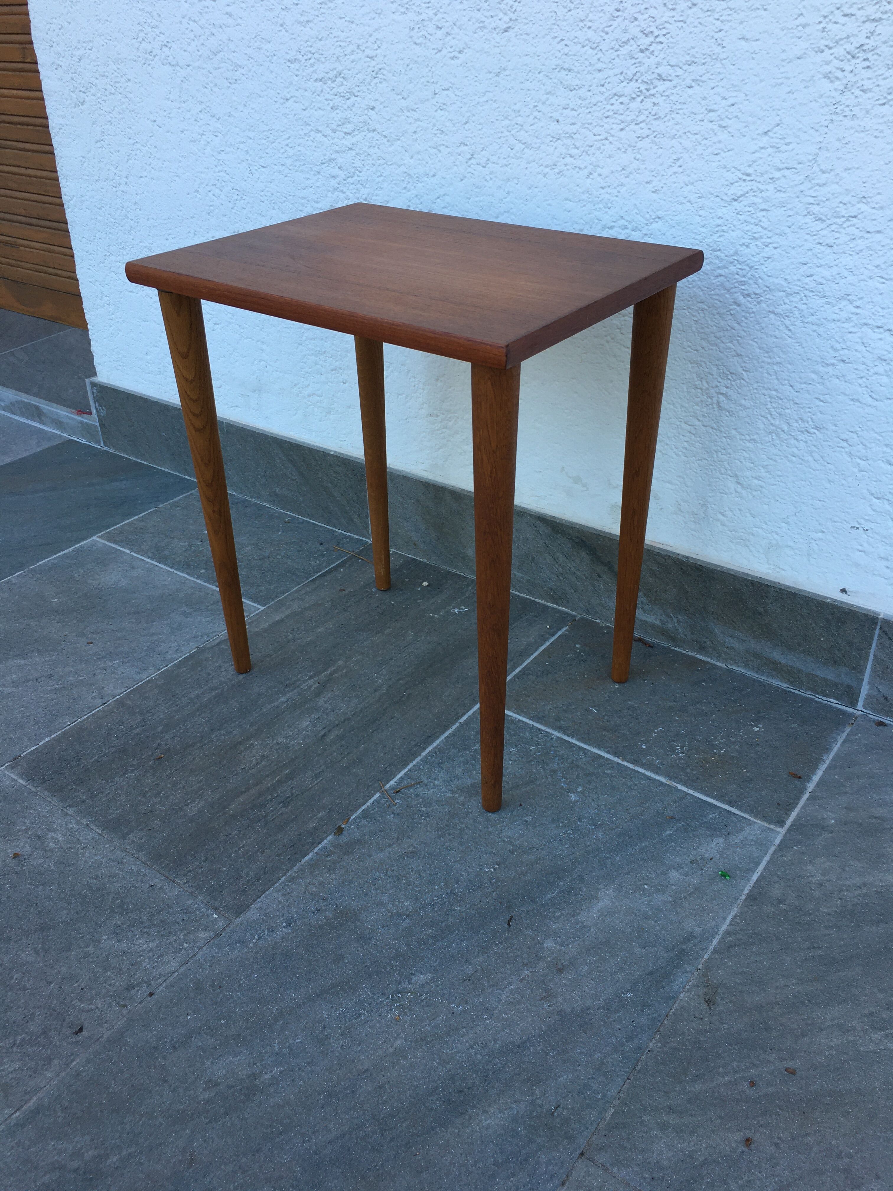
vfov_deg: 61.7
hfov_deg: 48.2
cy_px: 596
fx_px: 997
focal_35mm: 29
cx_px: 446
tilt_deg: -31.2
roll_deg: +0.2
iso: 25
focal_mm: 4.15
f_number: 2.2
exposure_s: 1/100
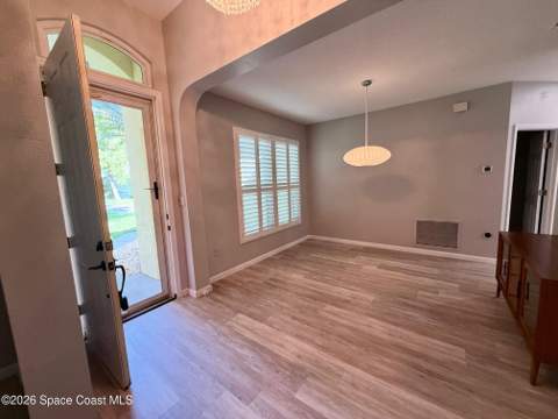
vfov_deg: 85.7
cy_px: 210
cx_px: 279
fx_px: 226
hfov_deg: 102.1
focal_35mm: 14
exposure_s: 1/120
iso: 250
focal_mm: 2.22
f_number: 2.2
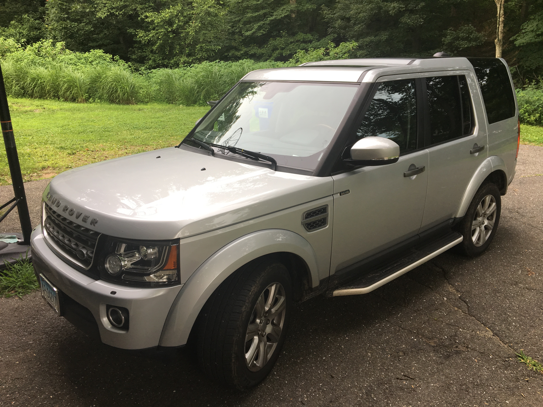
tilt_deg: -20.0
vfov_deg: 48.2
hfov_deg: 61.7
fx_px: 455
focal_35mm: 29
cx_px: 272
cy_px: 204
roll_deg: +4.3
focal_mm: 4.15
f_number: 2.2
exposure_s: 1/120
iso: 25
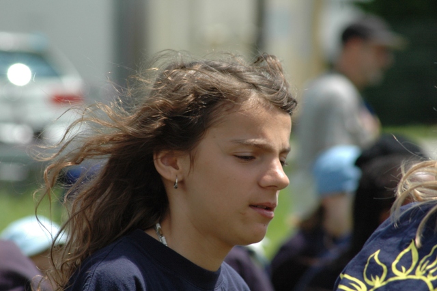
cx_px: 218
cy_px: 146
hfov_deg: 6.9
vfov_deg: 4.6
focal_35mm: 300
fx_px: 3640
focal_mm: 200
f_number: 8
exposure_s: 1/1000
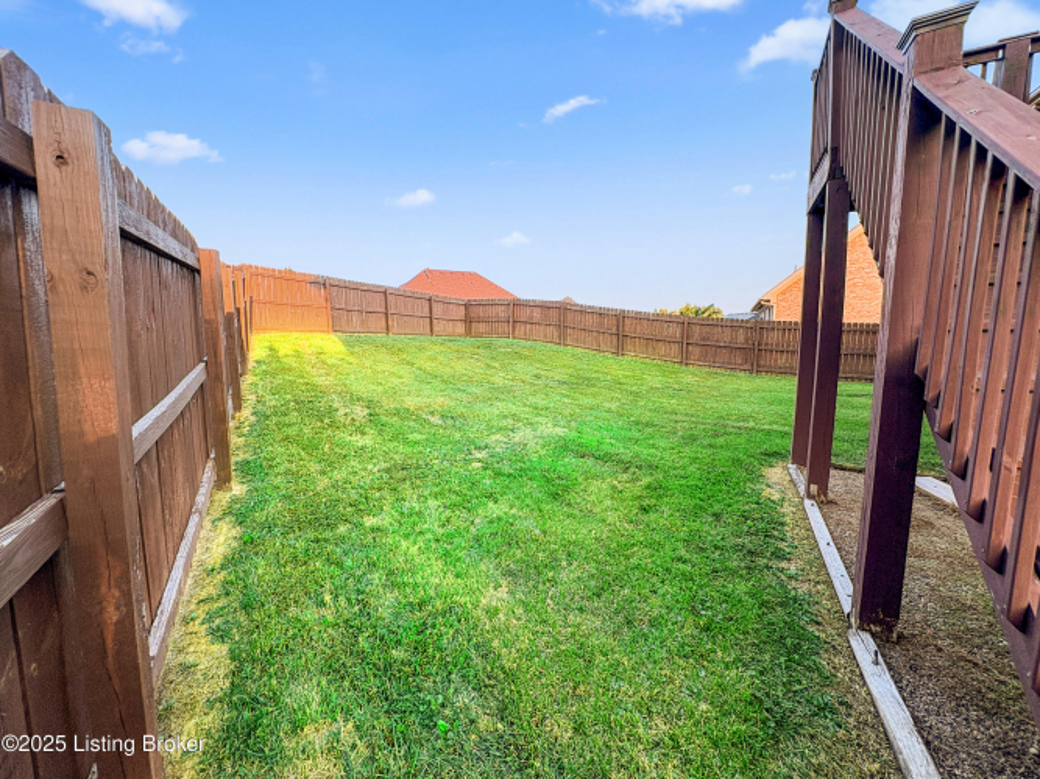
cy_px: 390
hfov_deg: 102.1
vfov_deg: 85.7
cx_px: 520
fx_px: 421
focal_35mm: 14
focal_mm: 2.22
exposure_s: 1/230
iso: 50
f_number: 2.2
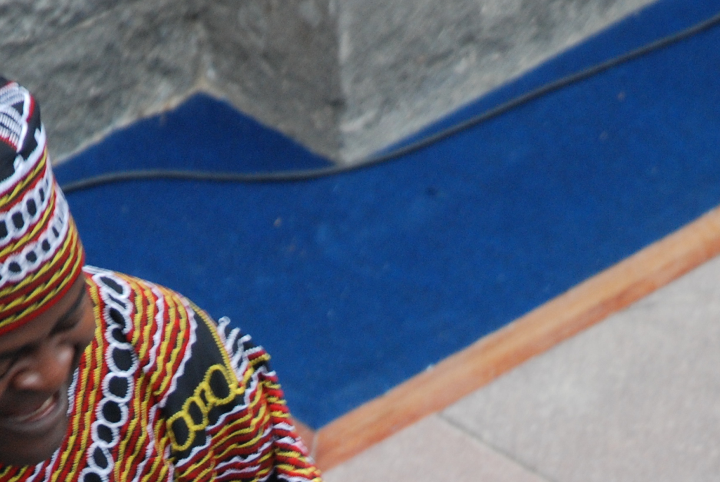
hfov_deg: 4.3
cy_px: 687
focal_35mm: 475
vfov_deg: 2.9
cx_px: 324
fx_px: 9512
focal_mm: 100
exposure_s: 1/125
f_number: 5.6
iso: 320
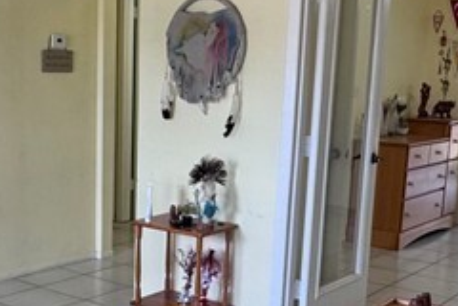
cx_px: 143
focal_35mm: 62
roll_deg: -0.8
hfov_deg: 32.0
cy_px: 218
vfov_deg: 21.8
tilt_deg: -11.8
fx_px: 789
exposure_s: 1/120
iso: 200
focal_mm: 2.22
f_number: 2.2
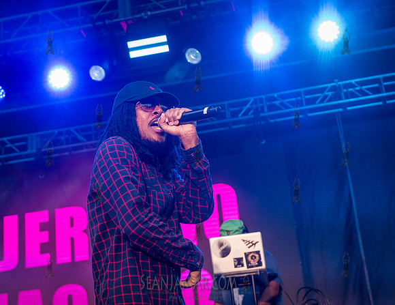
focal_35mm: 67
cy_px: 139
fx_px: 771
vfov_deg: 22.3
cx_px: 147
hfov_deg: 28.6
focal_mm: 56
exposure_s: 1/800
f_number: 4.5
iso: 2000
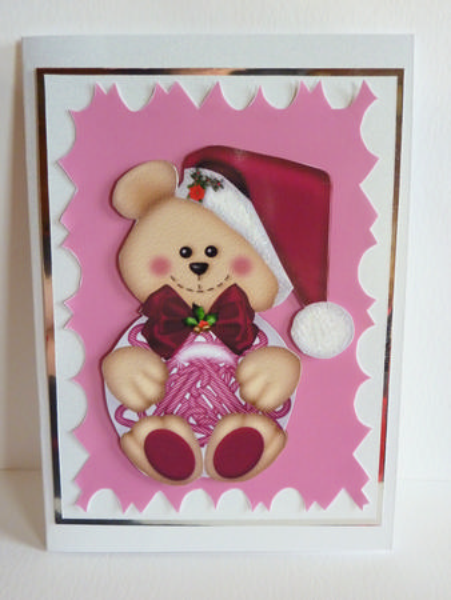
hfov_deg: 44.2
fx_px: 555
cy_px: 300
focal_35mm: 32
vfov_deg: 56.8
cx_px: 226
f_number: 3.5
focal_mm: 5.3
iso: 400
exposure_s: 1/15
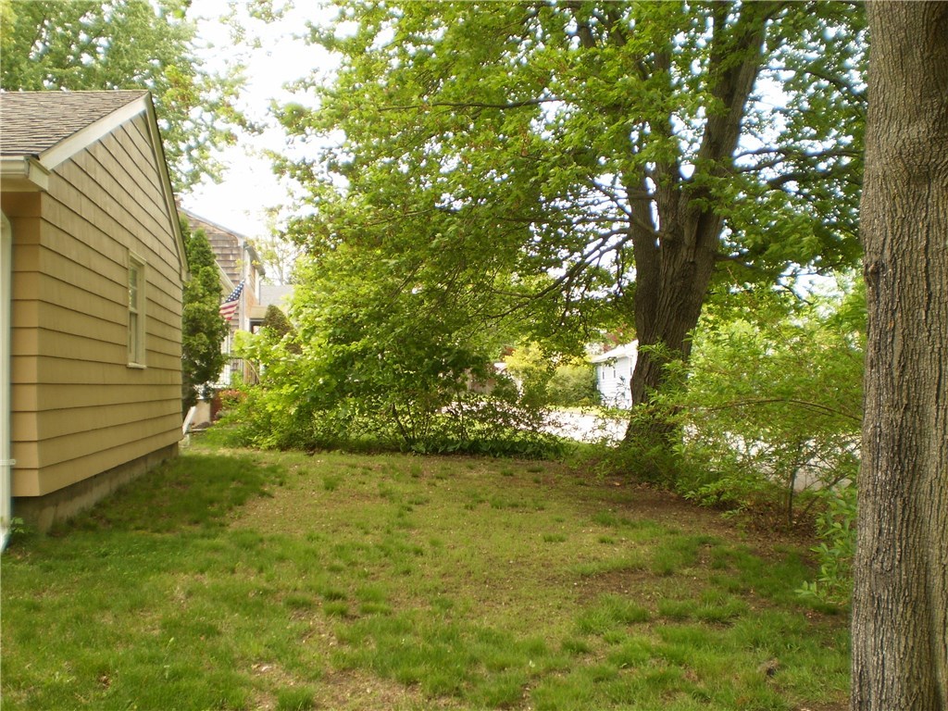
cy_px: 356
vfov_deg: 39.7
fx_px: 986
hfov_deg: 51.4
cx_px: 474
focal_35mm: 36
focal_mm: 6.3
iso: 64
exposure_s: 1/160
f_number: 3.1
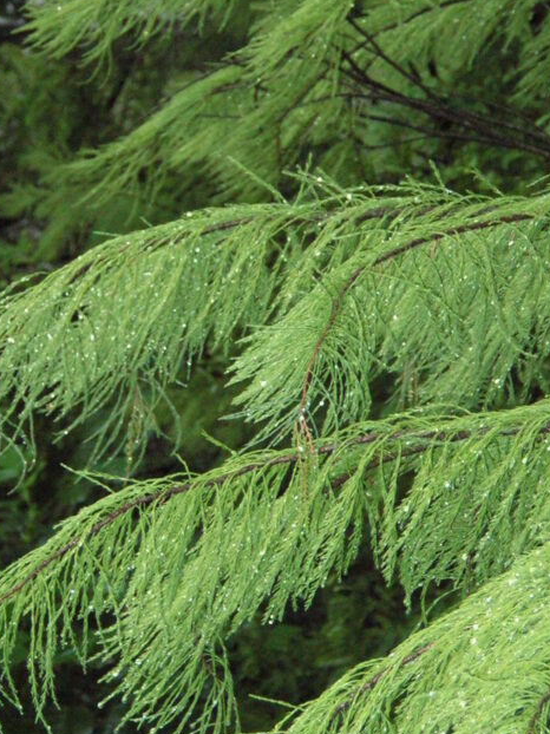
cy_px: 334
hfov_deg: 7.3
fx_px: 4325
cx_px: 231
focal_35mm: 204
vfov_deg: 9.7
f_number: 3.6
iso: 201
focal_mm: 20.4
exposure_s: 1/120
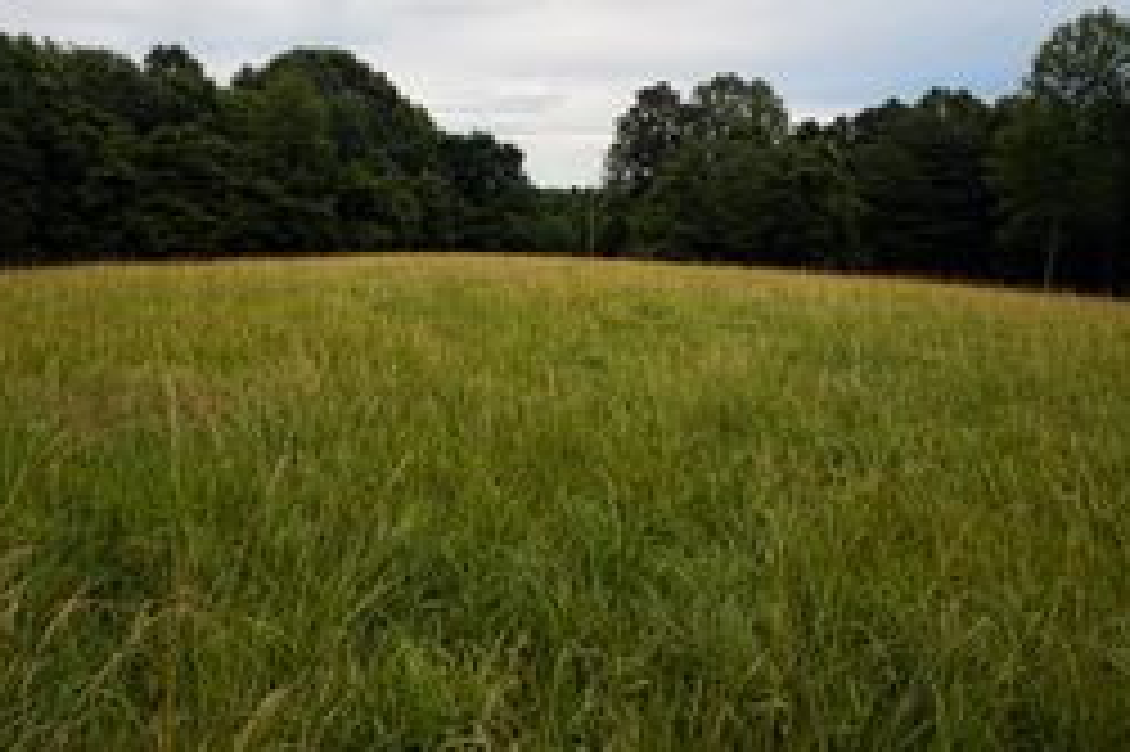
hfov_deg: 71.3
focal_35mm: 25
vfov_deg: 51.2
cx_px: 497
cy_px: 403
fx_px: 784
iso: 20
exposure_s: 1/1189
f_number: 2.2
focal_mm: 2.22
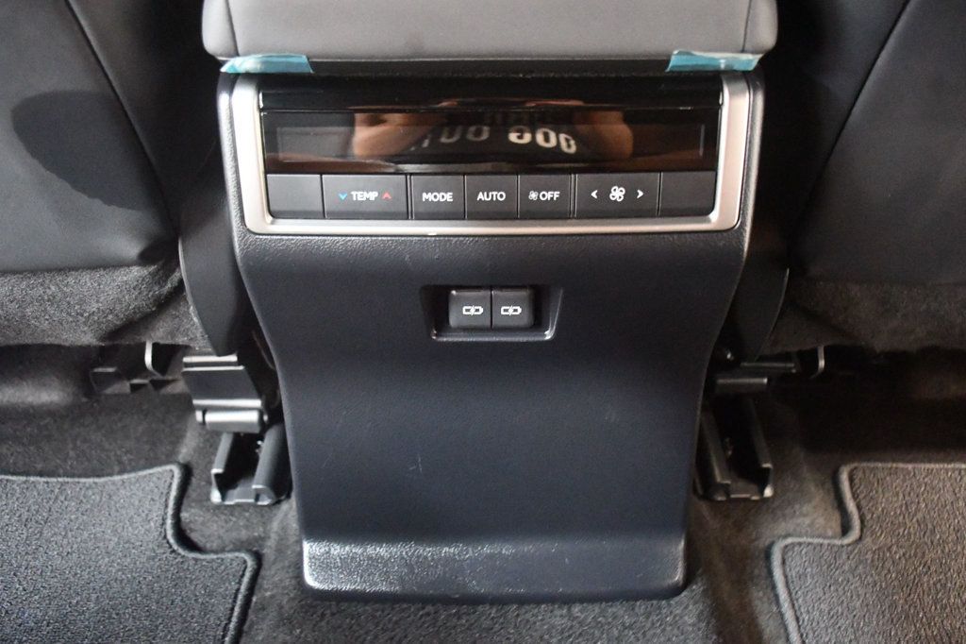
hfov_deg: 55.8
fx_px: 912
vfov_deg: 38.9
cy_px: 322
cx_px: 483
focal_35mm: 34
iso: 12800
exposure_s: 1/20
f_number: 3.8
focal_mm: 23
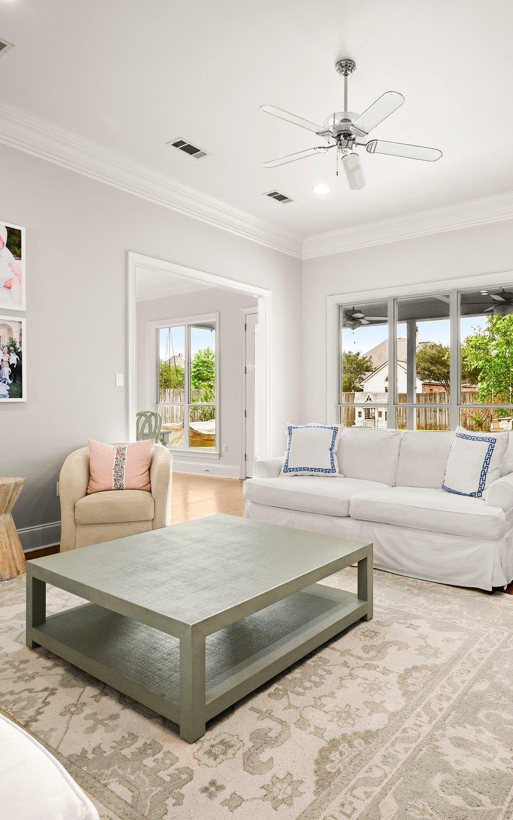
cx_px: 334
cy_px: 404
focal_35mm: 22
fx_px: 492
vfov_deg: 79.6
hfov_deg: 54.2
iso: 200
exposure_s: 1/5
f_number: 10
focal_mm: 14
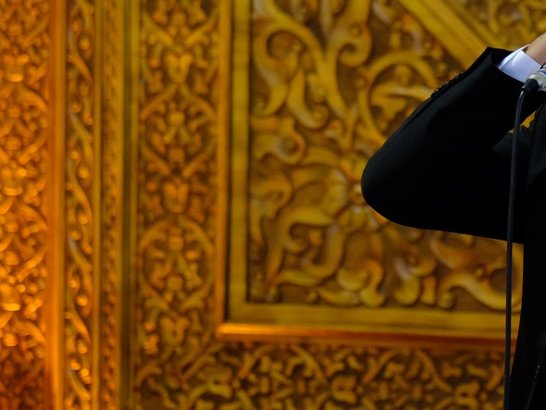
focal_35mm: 267
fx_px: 4213
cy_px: 174
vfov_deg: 5.6
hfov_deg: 7.4
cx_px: 573
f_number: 4
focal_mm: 80
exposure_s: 1/80
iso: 2500
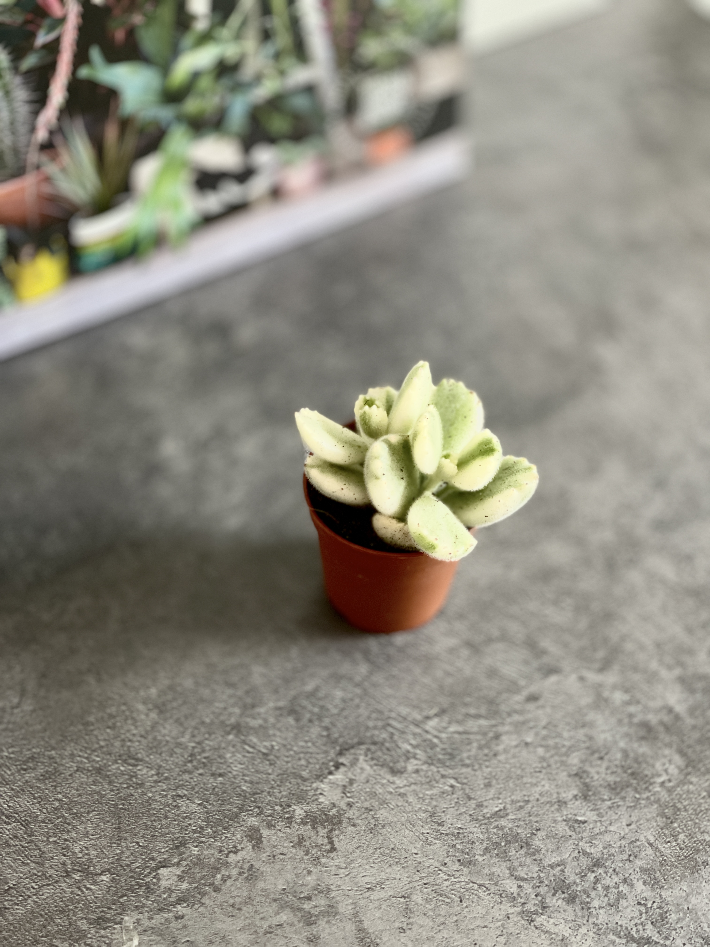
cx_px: 355
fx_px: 1750
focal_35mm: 64
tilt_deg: -50.4
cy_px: 474
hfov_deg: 22.9
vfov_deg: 30.3
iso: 250
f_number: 2.2
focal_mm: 7.5
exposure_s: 1/40
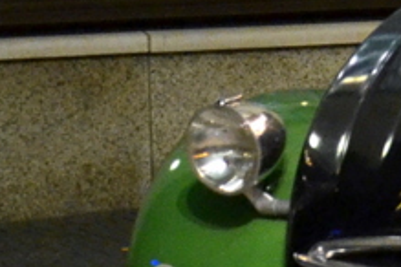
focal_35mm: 173
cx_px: 688
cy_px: -14
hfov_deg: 11.2
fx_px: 1924
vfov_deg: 7.9
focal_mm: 21
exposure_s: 1/15
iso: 1600
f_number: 3.8
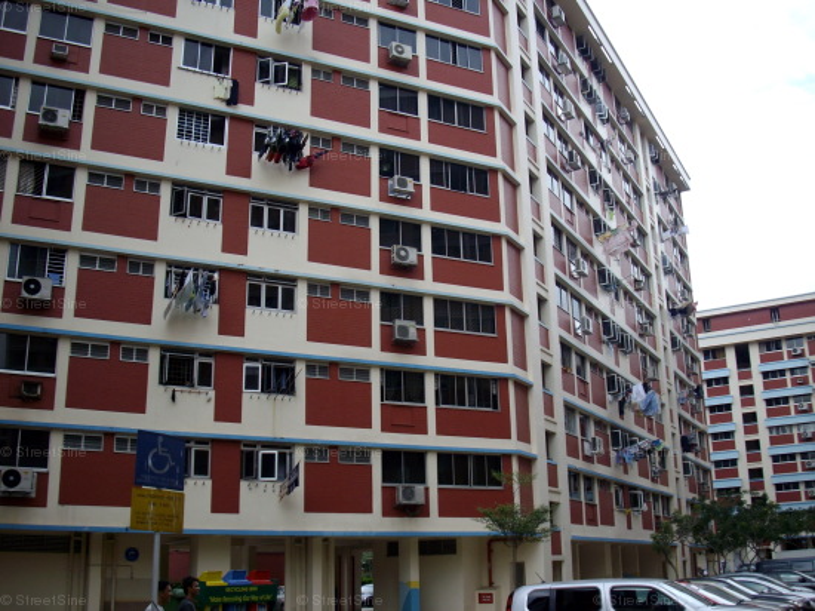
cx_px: 408
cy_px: 306
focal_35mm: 37
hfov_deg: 50.2
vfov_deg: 38.6
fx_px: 871
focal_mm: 6.2
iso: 80
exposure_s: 1/125
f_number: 5.6
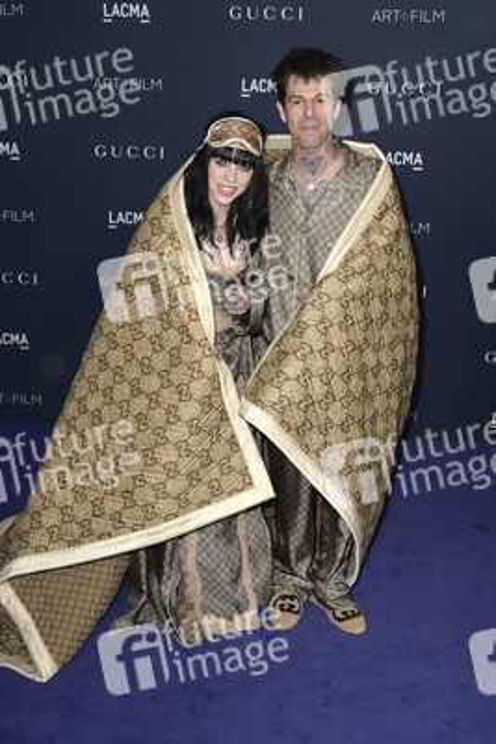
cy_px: 372
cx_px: 248
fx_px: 826
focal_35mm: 40
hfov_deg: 33.4
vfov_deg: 48.4
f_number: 6.3
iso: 500
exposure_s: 1/250
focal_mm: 40
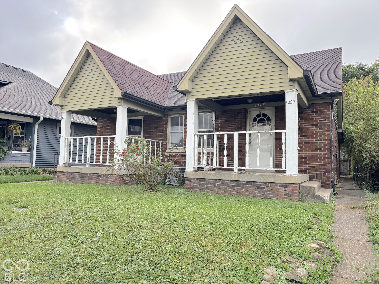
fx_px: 285
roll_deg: -1.2
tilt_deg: +5.2
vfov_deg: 53.1
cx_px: 190
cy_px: 142
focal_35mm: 26
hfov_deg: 67.3
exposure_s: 1/675
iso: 50
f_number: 1.6
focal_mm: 5.96
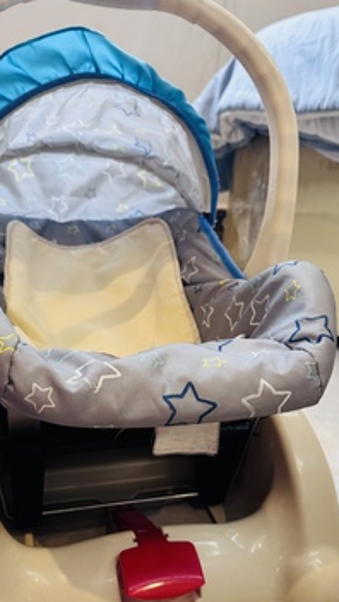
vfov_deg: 57.7
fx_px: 543
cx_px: 152
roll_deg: -5.5
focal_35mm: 34
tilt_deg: -22.7
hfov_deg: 34.6
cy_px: 355
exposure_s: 1/60
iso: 200
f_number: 1.78
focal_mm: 6.76
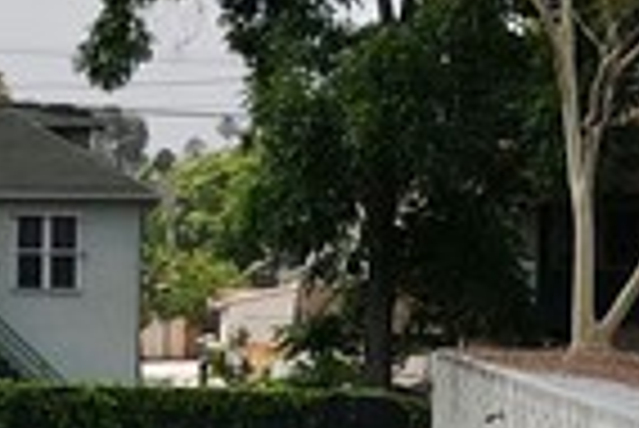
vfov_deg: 7.5
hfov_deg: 11.2
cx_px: -76
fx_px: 3198
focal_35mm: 180
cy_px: 631
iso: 100
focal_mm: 4.5
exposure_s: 1/1000
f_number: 2.8
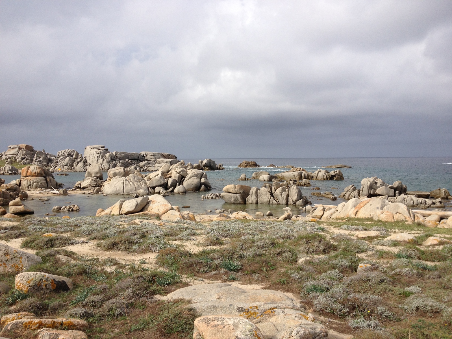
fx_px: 457
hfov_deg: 52.6
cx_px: 226
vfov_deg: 40.7
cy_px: 170
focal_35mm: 35
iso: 64
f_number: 2.4
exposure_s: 1/2304
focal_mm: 4.28
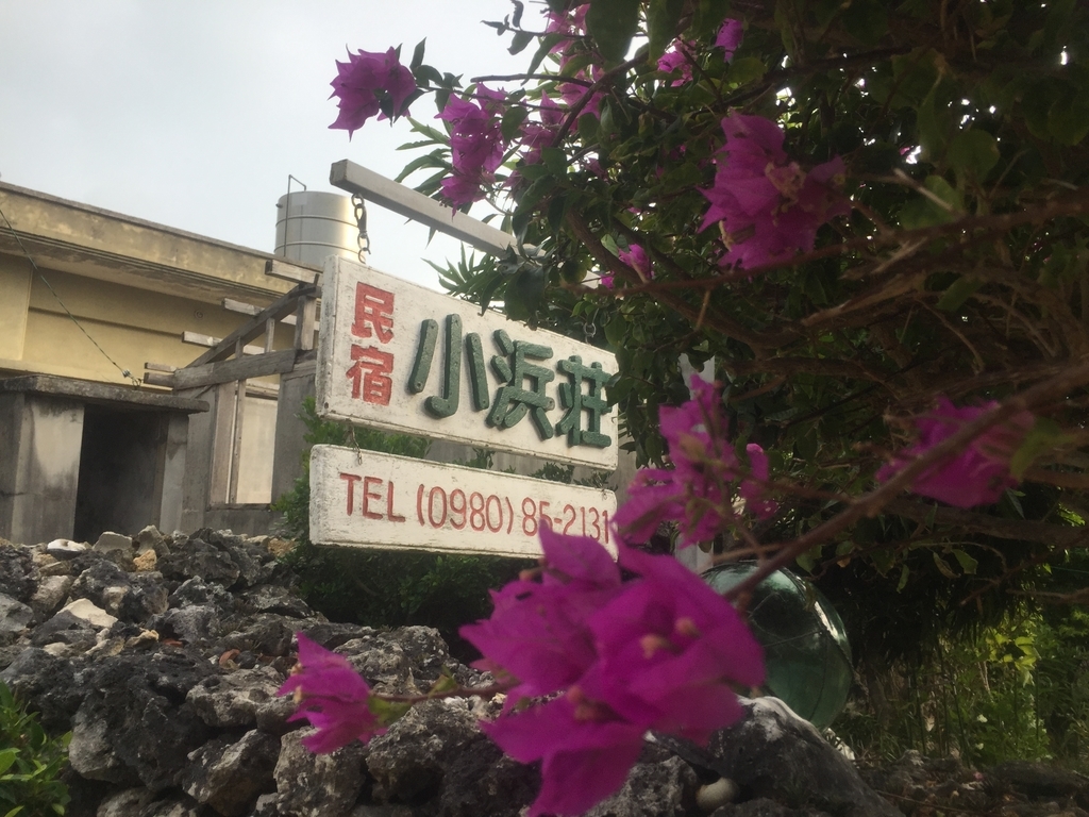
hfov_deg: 61.7
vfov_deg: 48.2
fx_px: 912
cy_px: 408
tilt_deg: +8.9
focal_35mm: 29
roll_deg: -2.0
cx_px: 544
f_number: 2.2
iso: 32
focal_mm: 4.15
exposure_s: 1/534
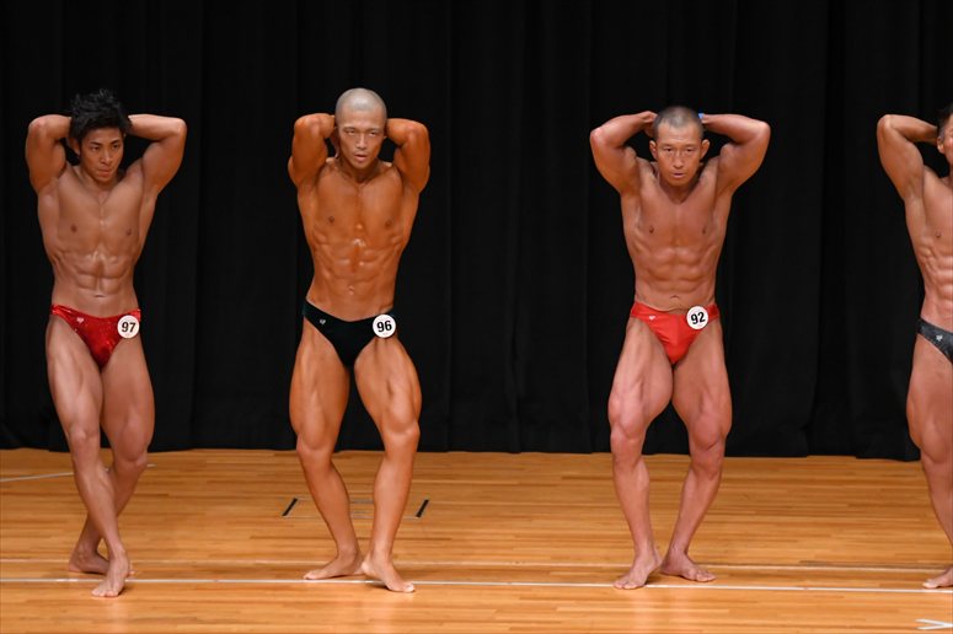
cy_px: 317
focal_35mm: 270
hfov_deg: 7.6
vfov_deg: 5.1
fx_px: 7144
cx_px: 476
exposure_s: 1/400
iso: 3200
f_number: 5.6
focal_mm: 180
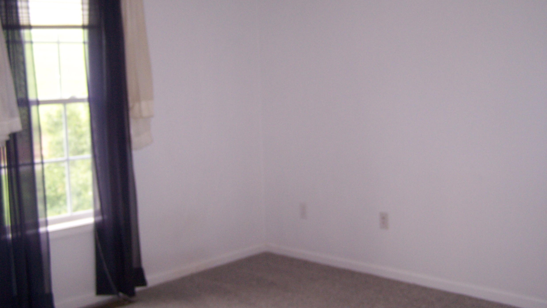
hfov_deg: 47.4
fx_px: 624
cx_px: 281
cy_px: 118
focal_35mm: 43
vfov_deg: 27.6
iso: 140
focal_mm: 6.3
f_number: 2.8
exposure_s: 1/60
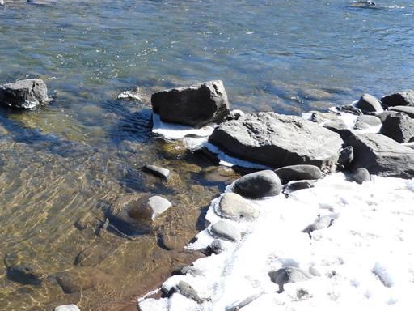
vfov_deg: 29.6
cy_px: 61
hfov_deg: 36.6
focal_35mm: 48
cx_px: 26
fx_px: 574
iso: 100
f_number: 2.8
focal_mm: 4.3
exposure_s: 1/800
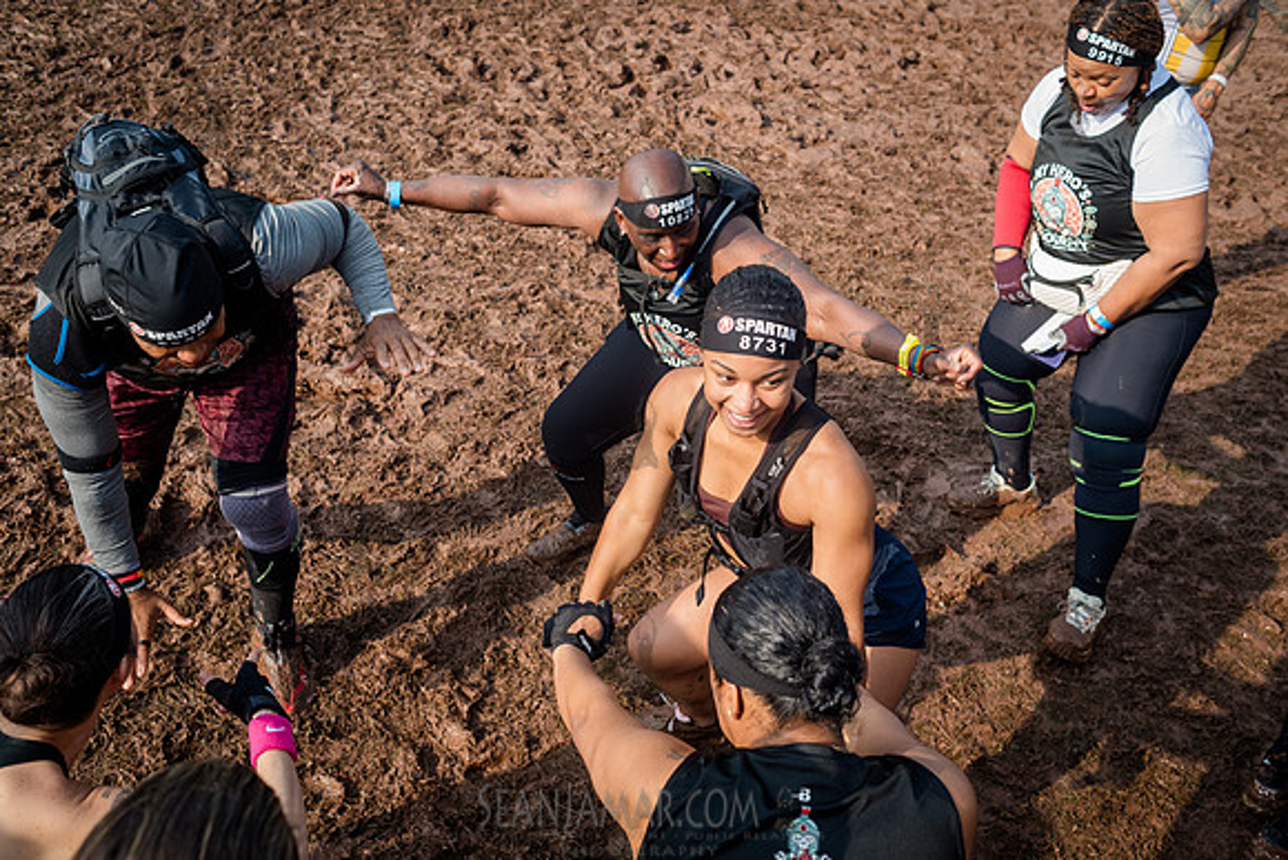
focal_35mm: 35
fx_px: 1252
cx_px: 644
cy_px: 430
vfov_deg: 37.9
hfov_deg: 54.4
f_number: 5.6
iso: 250
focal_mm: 35
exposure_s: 1/400
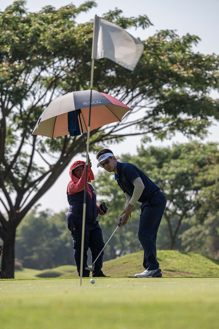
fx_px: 1506
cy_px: 164
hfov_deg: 8.3
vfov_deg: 12.5
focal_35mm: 165
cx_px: 110
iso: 720
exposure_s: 1/5000
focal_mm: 165
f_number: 4.5
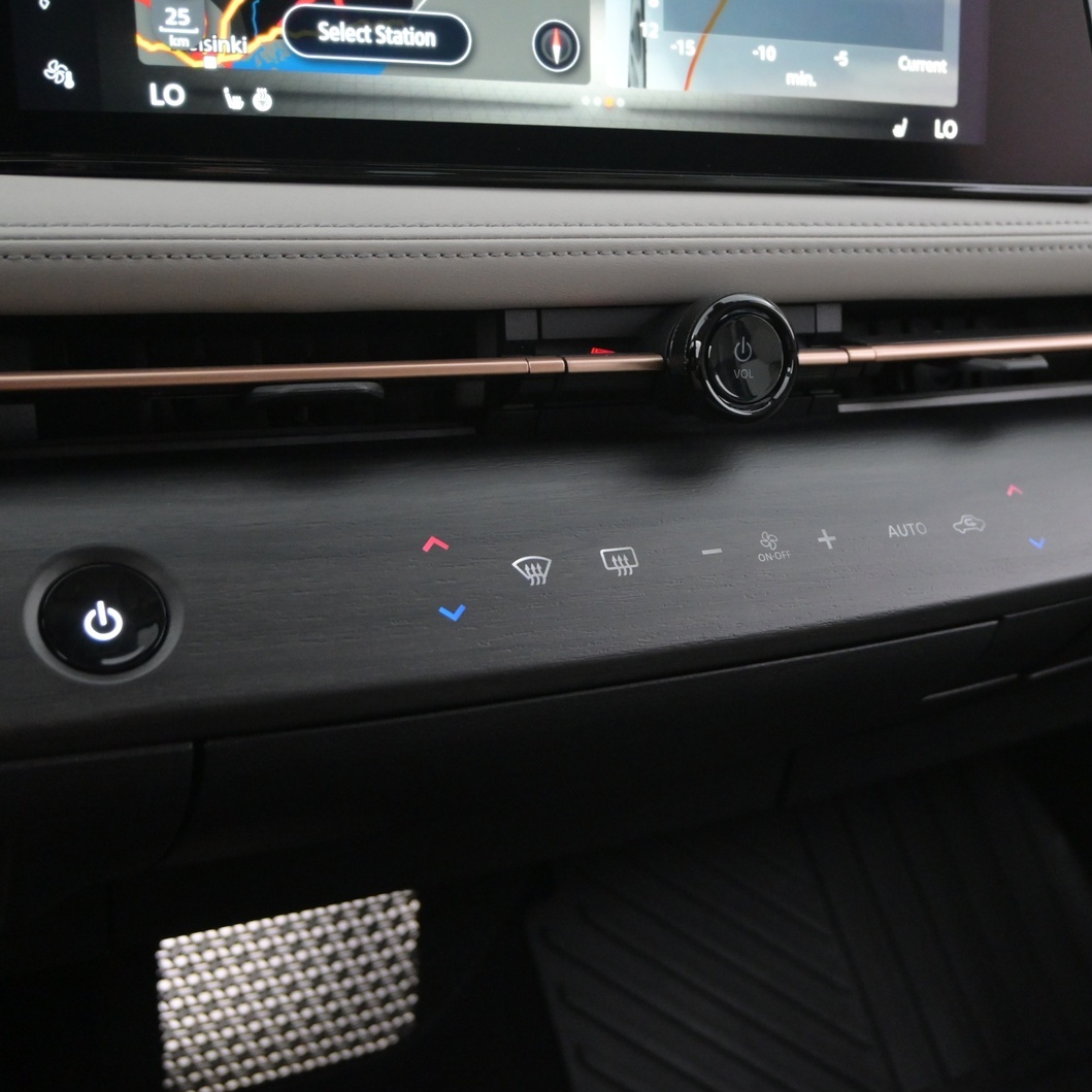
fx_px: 1427
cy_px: 549
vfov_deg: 41.9
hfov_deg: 41.7
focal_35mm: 40
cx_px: 637
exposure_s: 1/30
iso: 3200
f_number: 3.8
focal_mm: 20.5
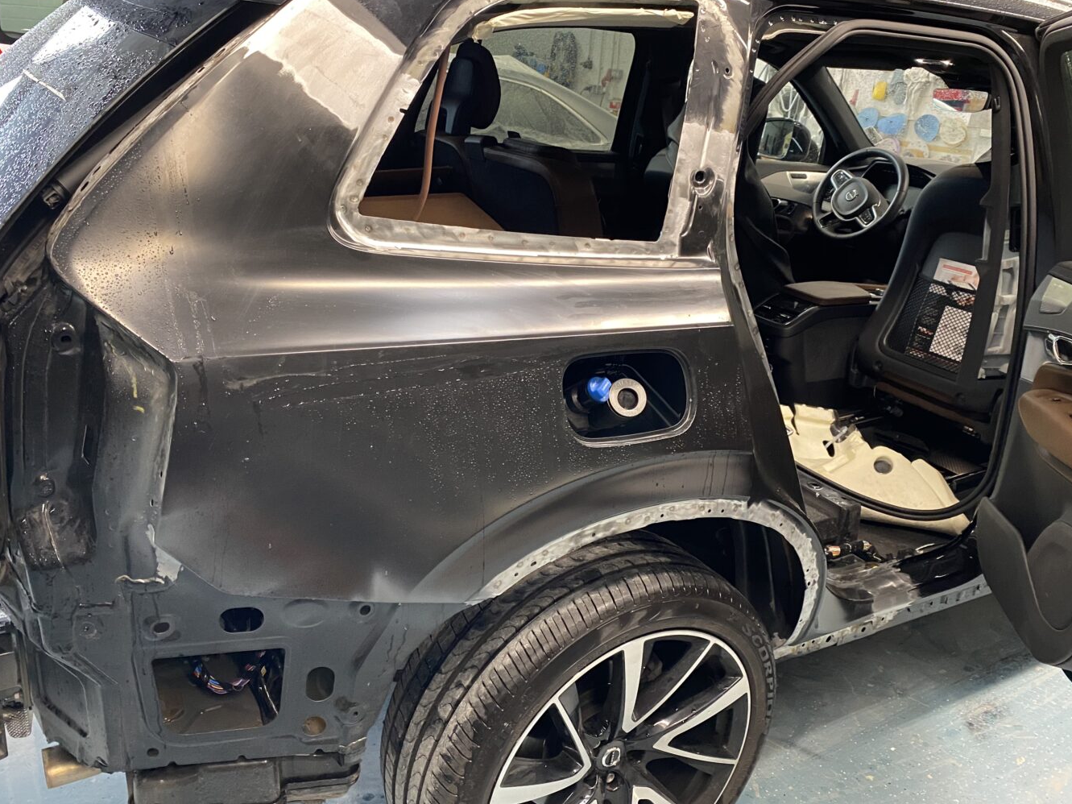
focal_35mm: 30
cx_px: 524
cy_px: 404
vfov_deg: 46.8
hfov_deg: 60.0
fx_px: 929
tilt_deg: -22.3
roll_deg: -5.2
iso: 250
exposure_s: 1/50
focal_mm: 4.25
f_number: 1.8
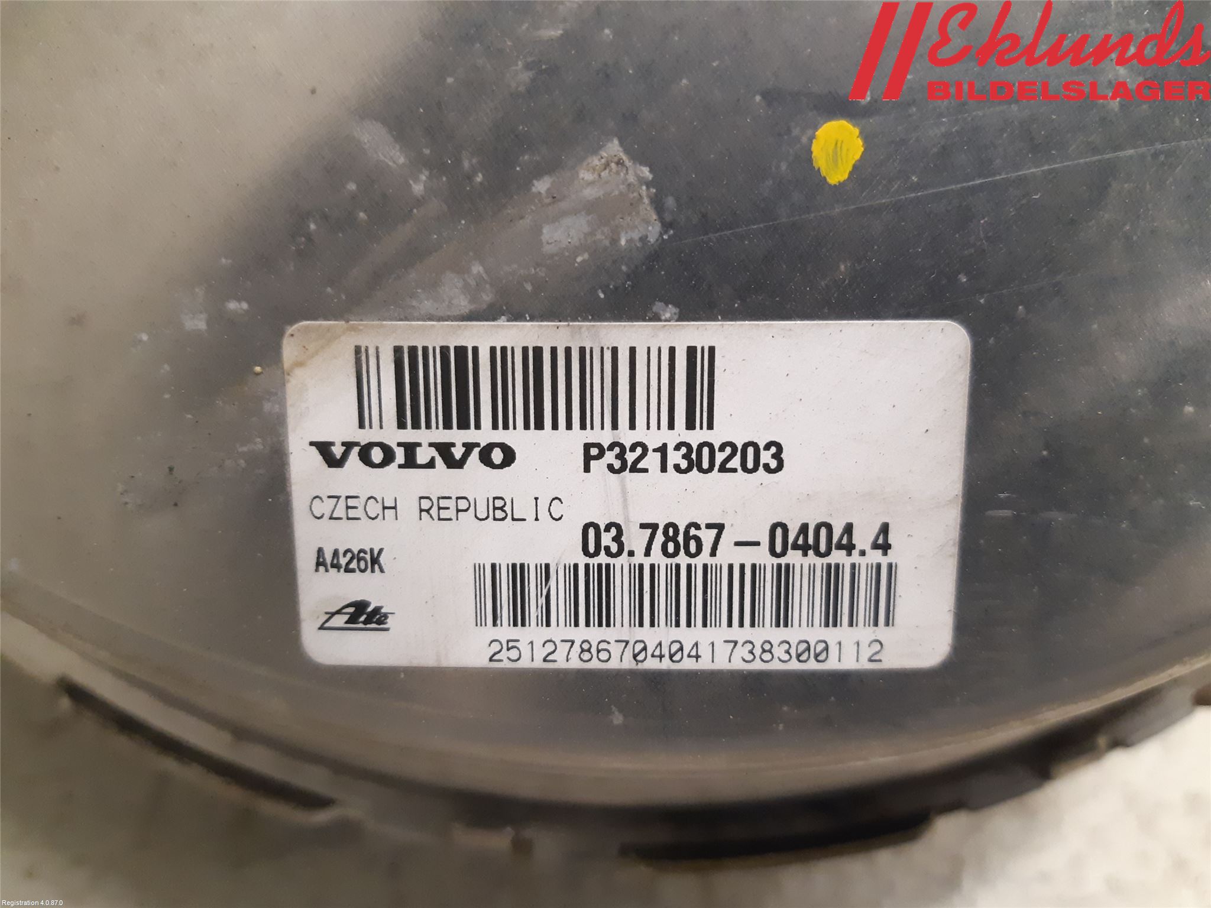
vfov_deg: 53.1
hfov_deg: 67.3
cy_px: 454
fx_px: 910
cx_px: 606
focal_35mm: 26
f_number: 1.7
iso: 320
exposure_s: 1/50
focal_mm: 3.93
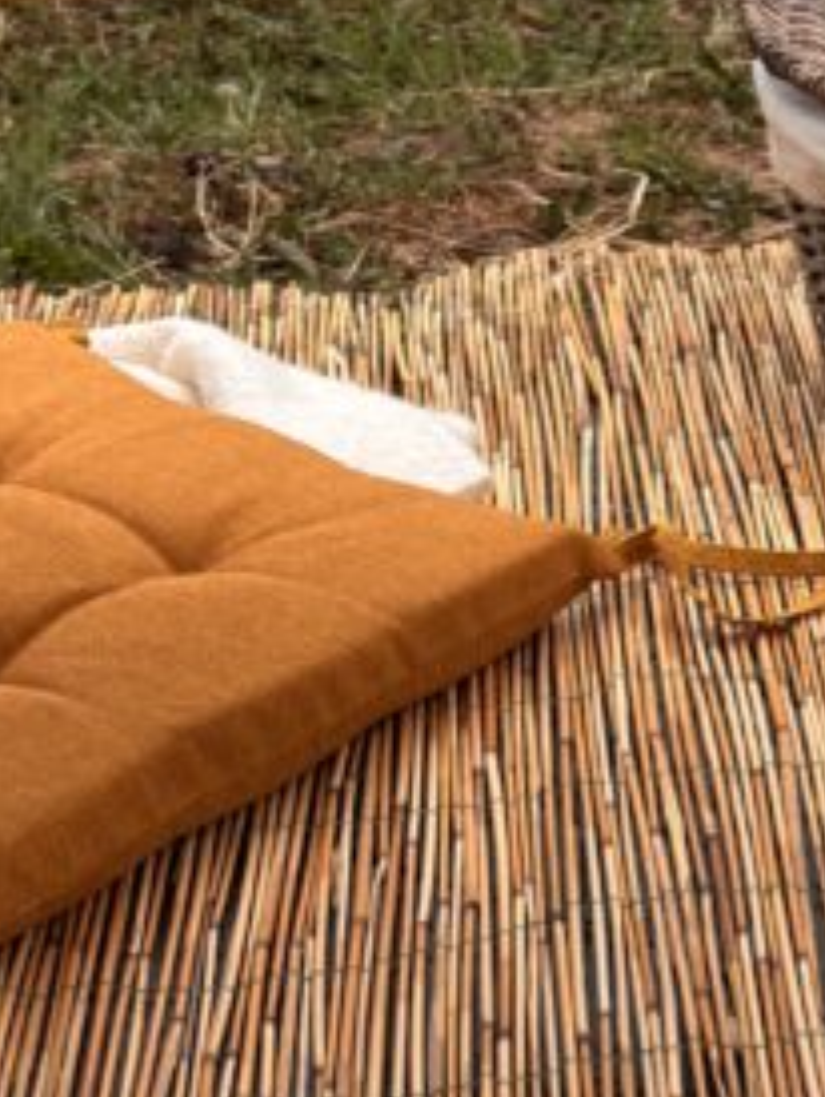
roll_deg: -2.4
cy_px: 729
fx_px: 3078
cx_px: 1137
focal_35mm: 97
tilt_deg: -28.6
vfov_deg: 20.2
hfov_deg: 14.5
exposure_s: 1/758
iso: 50
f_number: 1.6
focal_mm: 5.96
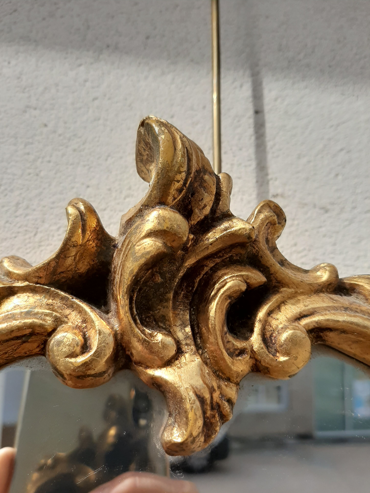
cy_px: 246
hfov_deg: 53.1
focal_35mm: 26
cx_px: 185
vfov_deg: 67.3
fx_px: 371
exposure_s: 1/2717
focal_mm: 3.93
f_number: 1.7
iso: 40
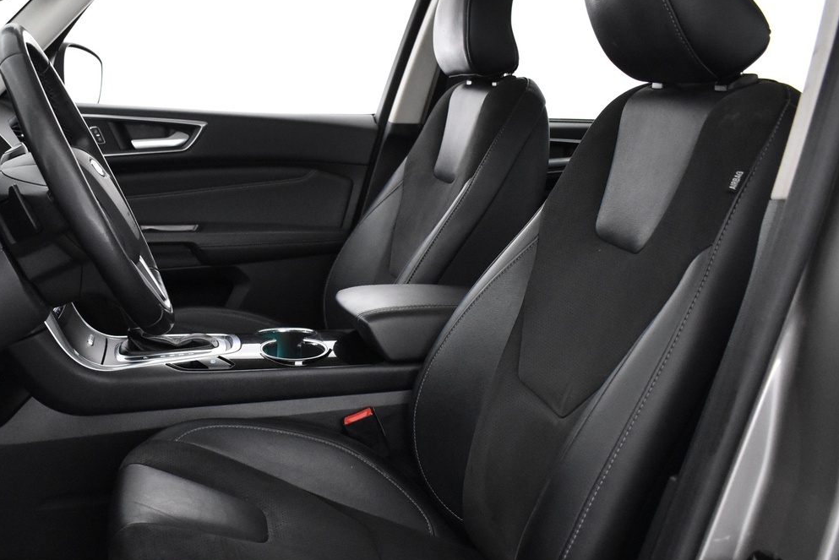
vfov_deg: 30.5
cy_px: 338
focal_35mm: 44
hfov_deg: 43.3
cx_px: 229
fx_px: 1026
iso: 3200
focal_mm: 18
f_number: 3.5
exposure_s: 1/50
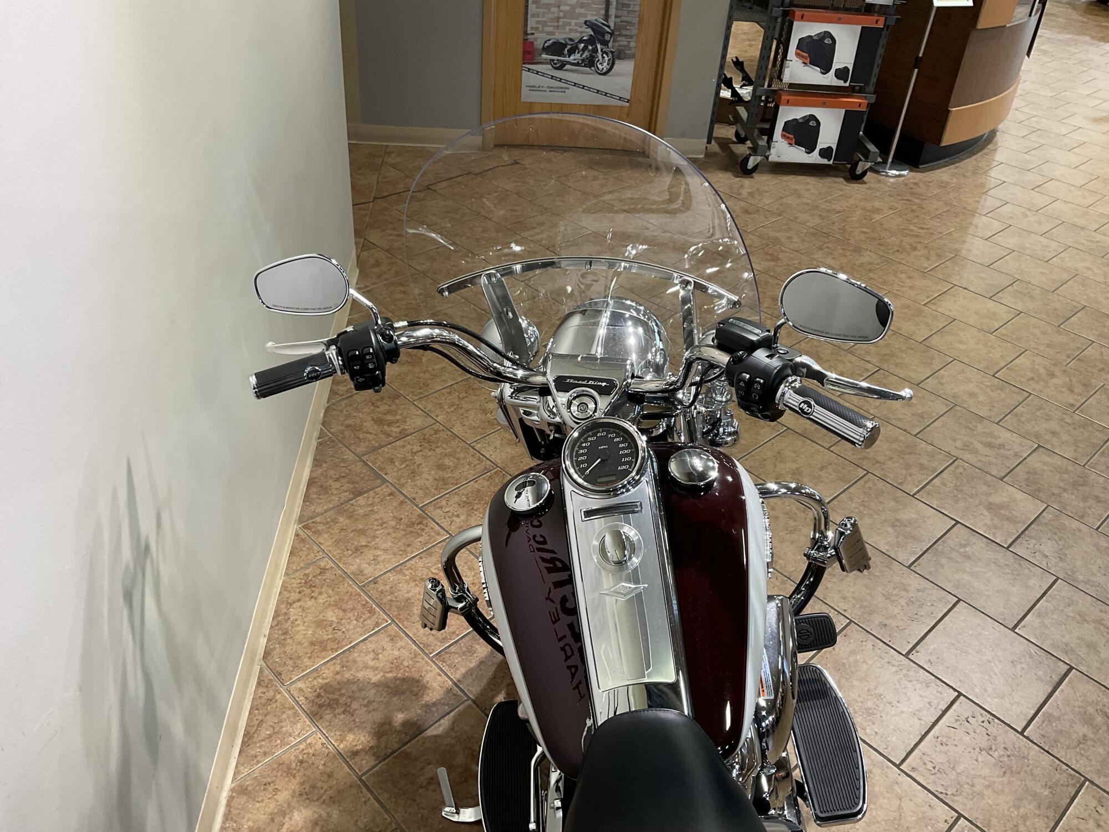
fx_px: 929
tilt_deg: -37.0
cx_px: 554
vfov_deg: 48.2
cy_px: 416
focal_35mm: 29
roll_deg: -5.0
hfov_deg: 61.7
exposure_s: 1/60
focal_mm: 3
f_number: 1.8
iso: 64
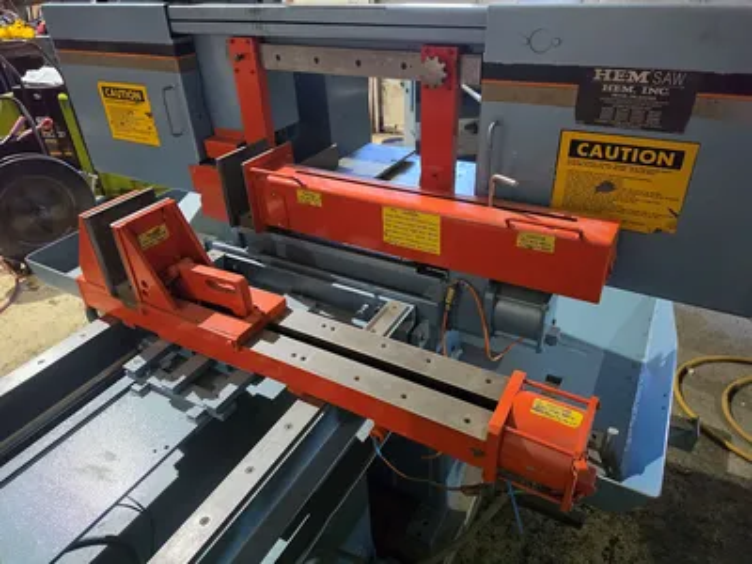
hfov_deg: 73.9
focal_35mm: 23
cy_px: 282
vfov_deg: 58.9
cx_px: 376
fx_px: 500
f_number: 1.4
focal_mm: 6.5
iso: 1000
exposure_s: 1/120
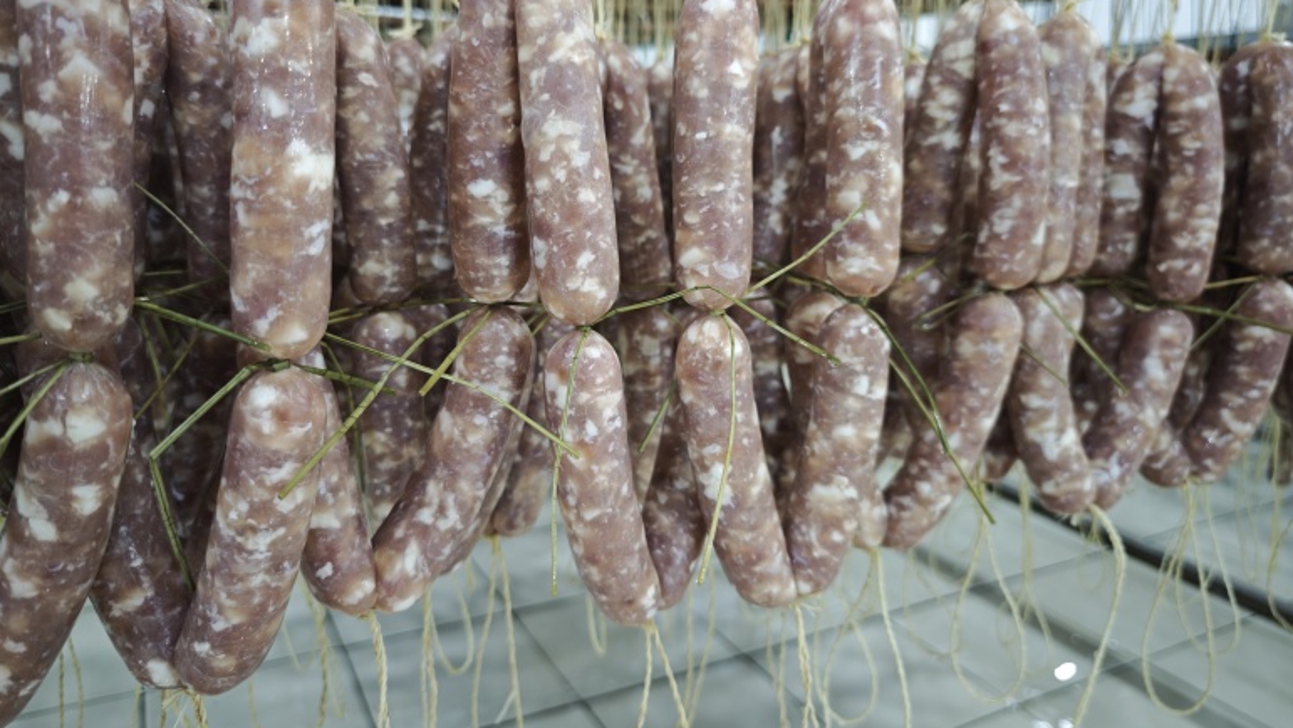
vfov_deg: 44.3
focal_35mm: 26
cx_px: 624
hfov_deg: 71.9
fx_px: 892
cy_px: 309
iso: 400
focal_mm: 8.72
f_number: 1.63
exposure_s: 1/50
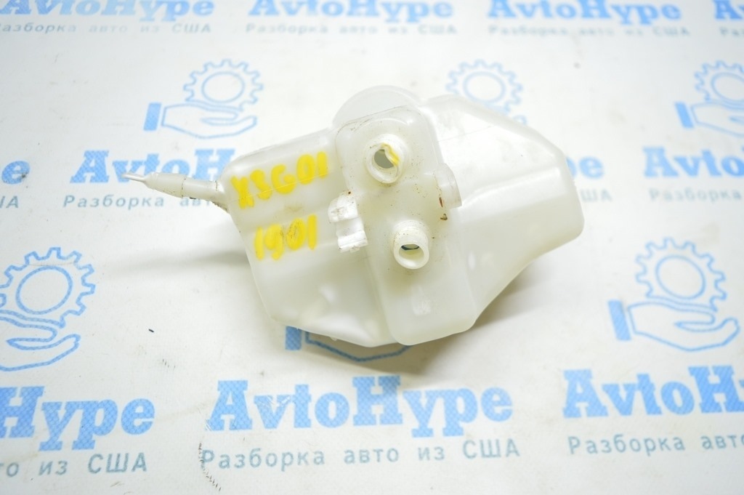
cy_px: 248
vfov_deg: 47.9
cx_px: 372
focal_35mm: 27
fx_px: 558
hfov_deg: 67.4
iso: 400
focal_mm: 18
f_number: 3.5
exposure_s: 1/40
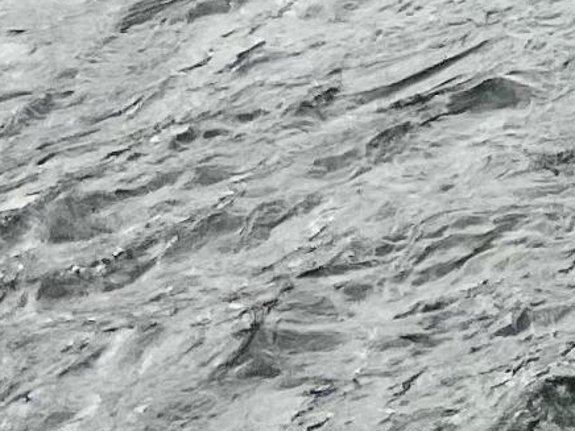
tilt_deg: -13.9
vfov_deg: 7.5
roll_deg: +3.8
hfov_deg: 9.3
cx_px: 1594
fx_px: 2973
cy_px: -737
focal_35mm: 179
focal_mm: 5.1
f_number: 1.6
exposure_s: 1/422
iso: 50
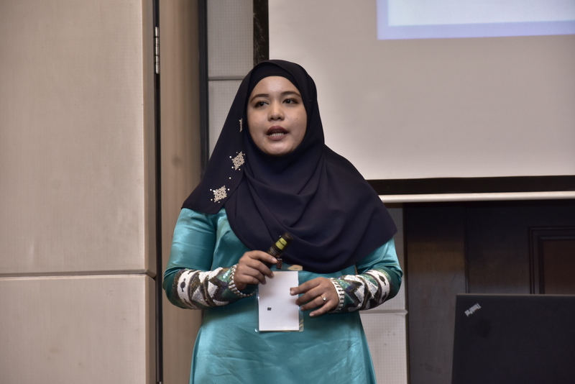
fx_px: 2516
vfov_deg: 8.7
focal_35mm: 158
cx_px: 288
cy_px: 192
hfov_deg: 13.0
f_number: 6.3
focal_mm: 105
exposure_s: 1/50
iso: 1000
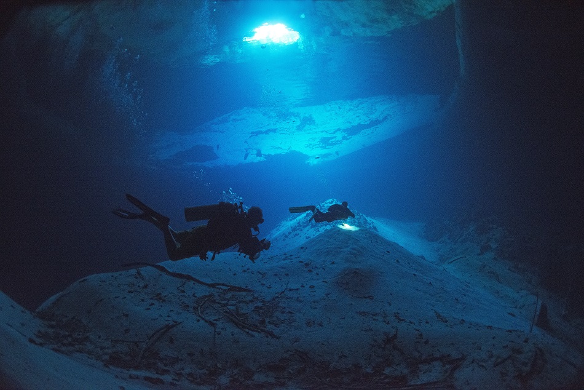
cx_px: 292
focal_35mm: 16
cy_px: 195
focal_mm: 16
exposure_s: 1/50
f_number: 7.1
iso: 6400
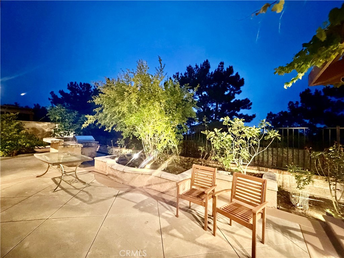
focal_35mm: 14
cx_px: 172
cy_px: 129
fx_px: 139
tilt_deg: +1.3
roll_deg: -0.9
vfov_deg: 85.7
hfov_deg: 102.1
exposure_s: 1/30
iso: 1250
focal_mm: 2.22
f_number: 2.2
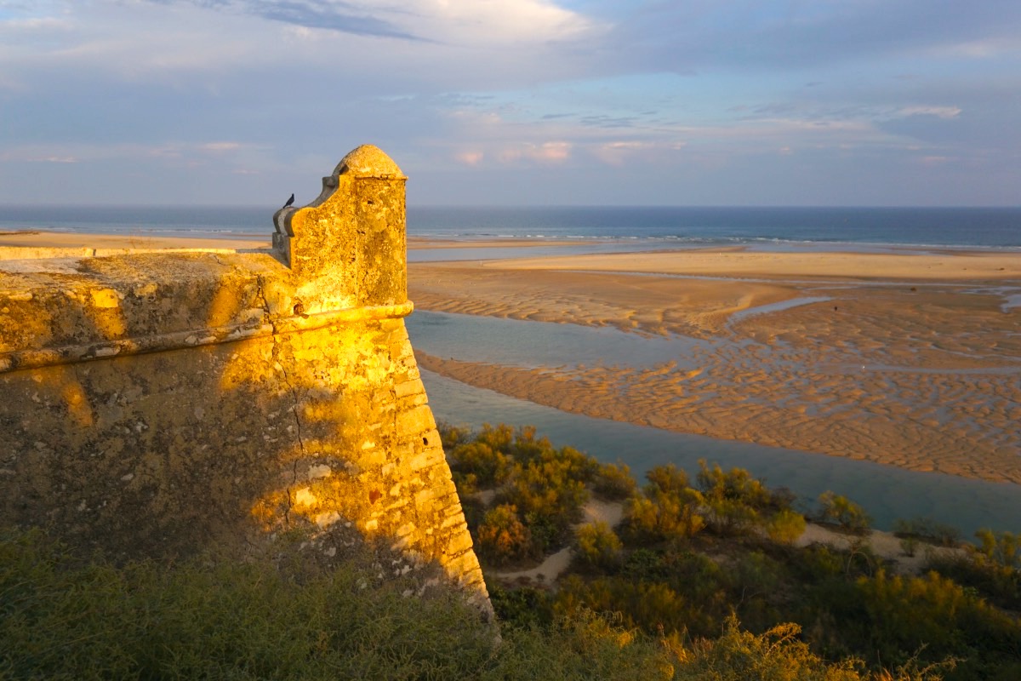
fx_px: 851
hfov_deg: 61.9
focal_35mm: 30
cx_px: 510
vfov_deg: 43.6
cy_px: 340
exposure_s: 1/640
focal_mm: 20
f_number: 4
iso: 160
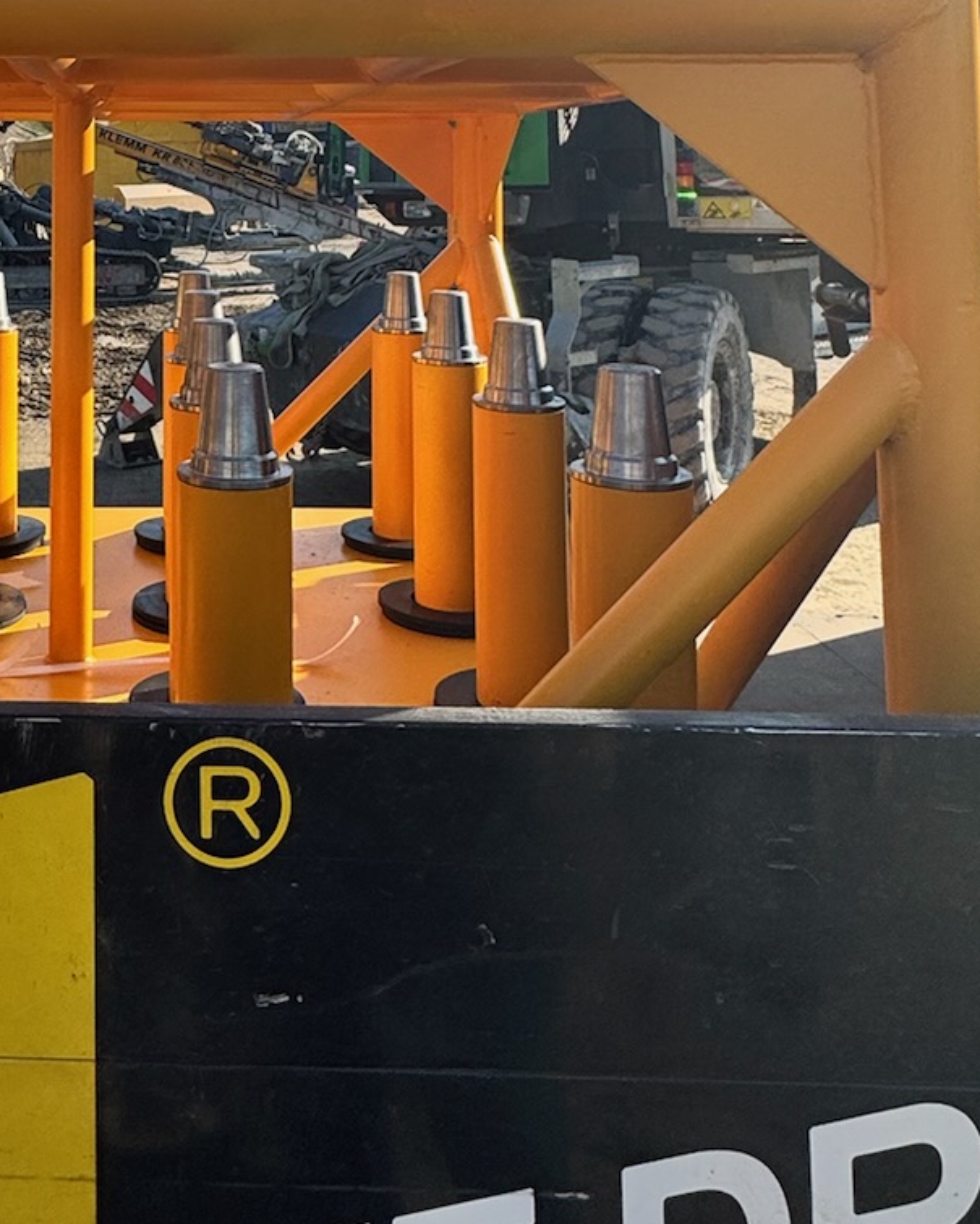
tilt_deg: +3.9
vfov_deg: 43.7
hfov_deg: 38.0
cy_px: 70
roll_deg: +1.0
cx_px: 136
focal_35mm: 37
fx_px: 1341
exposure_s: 1/1637
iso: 50
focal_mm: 2.22
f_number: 2.2
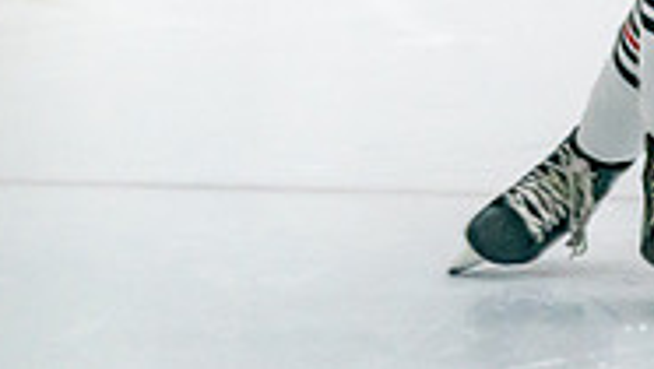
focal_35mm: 527
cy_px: -301
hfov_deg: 4.1
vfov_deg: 2.3
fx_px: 9147
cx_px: 939
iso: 3200
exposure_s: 1/1250
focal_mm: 135
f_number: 2.8
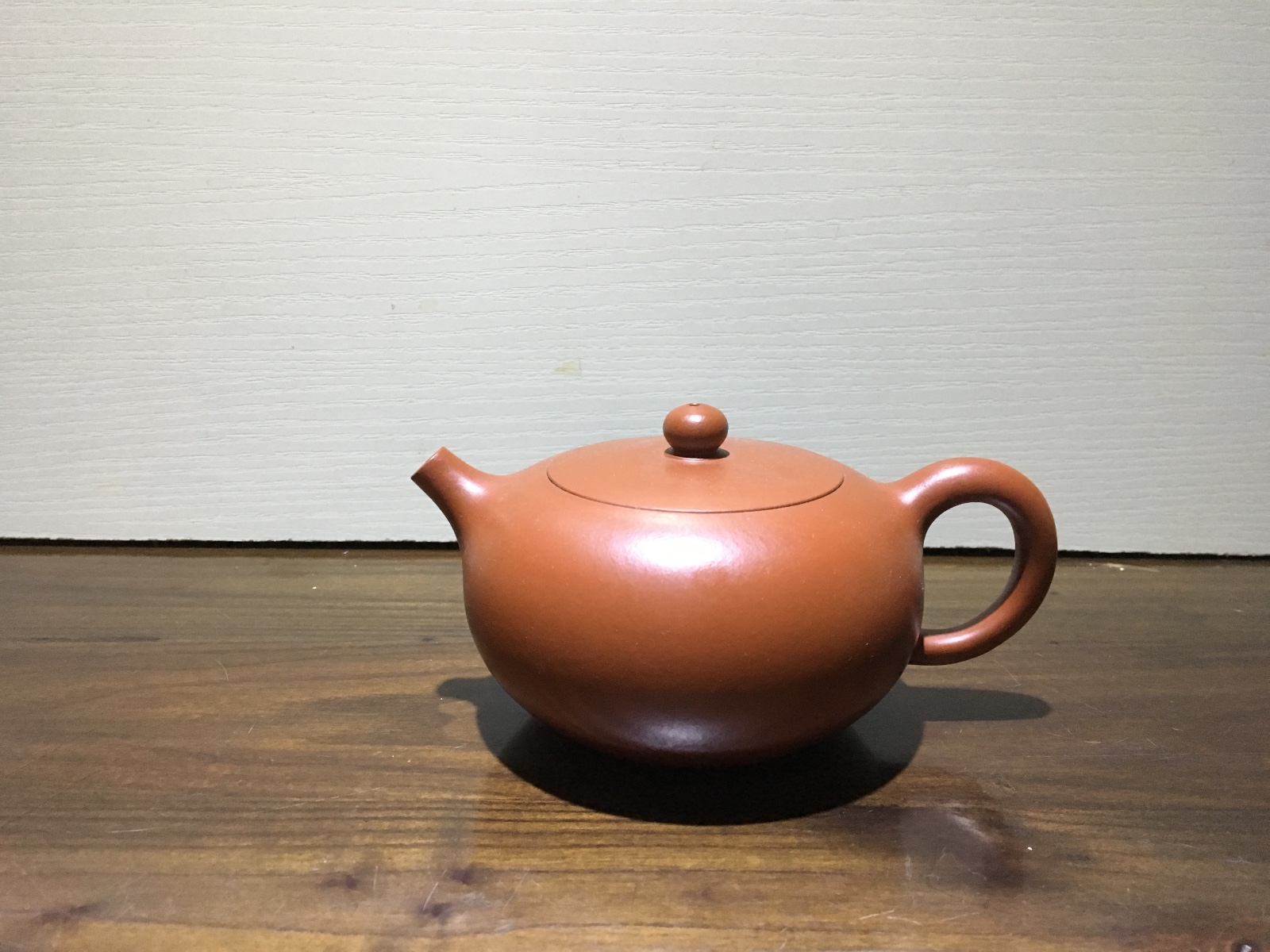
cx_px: 635
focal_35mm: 29
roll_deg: -0.7
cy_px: 476
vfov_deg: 48.2
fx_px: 1064
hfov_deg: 61.7
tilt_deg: -15.5
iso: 200
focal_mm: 4.15
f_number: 2.2
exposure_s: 1/25
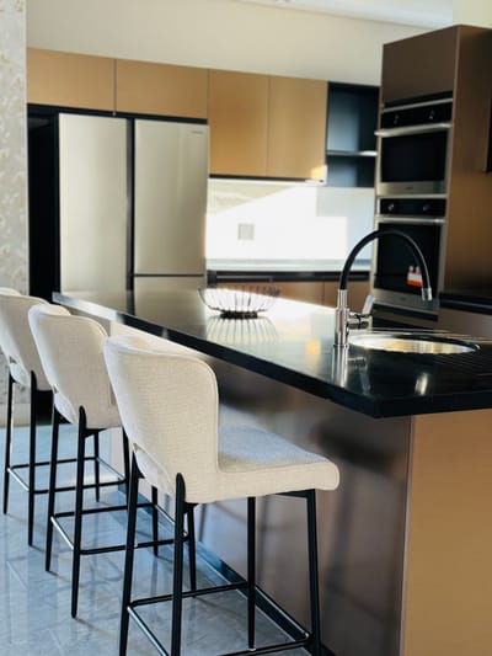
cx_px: 246
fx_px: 909
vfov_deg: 39.6
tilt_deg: -7.3
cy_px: 328
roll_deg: -1.8
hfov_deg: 30.3
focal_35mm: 48
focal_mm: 6.76
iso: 125
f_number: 1.78
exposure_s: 1/60
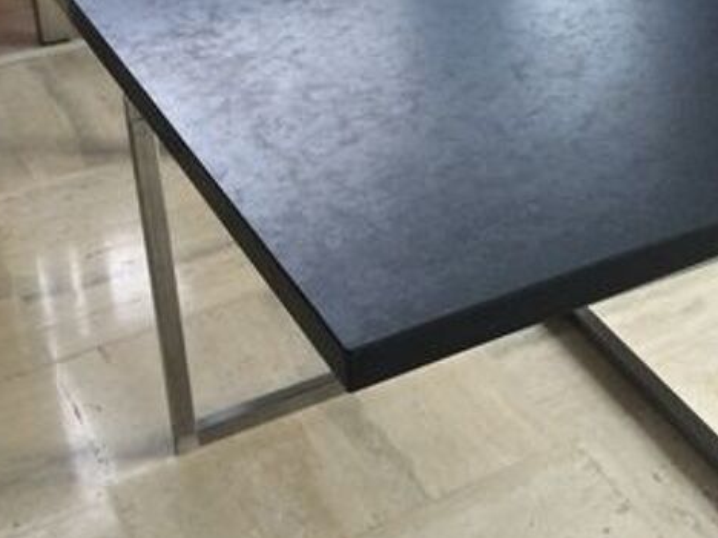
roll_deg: -0.3
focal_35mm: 62
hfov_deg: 30.4
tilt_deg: -25.1
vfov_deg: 23.2
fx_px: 1286
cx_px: 578
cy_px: 80
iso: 64
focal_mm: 4.15
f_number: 2.2
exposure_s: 1/30
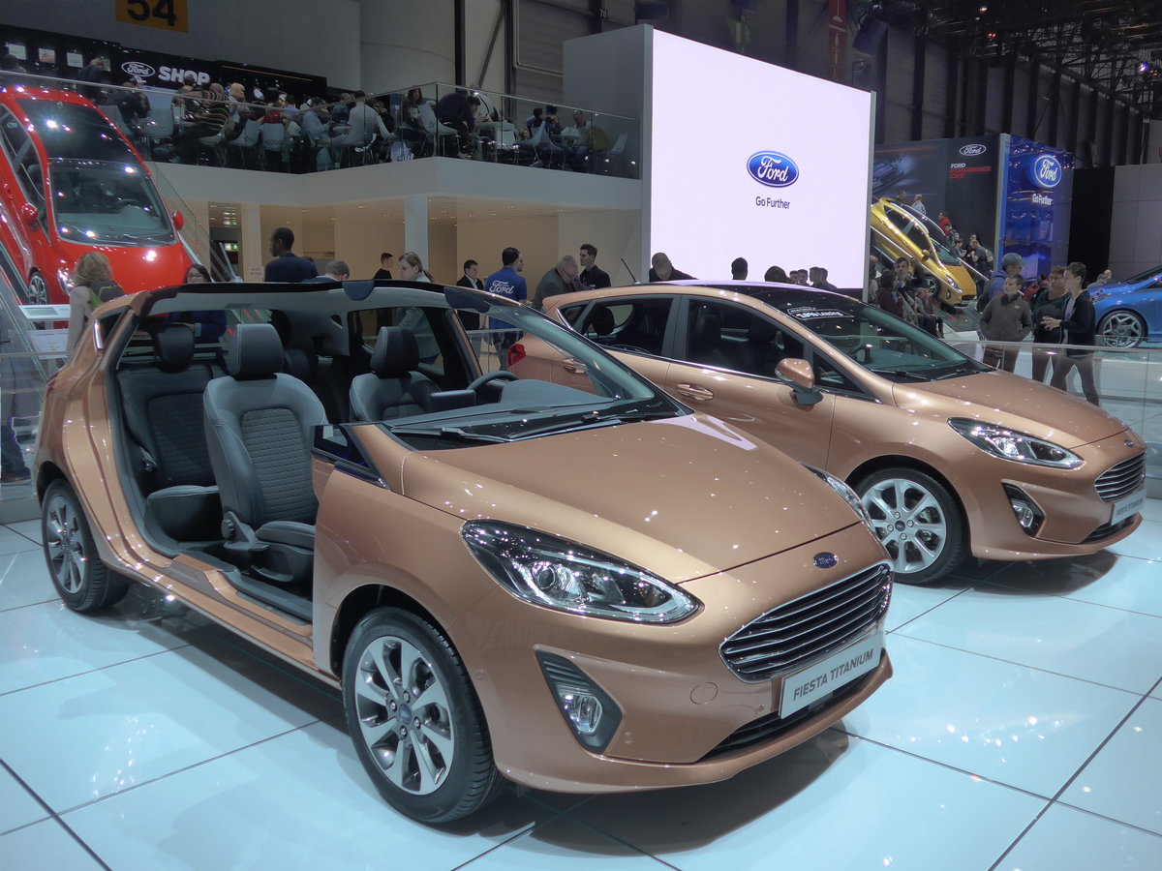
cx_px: 581
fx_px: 973
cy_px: 436
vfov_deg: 48.2
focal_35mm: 29
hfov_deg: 61.7
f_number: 2
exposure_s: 1/320
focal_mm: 6
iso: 160
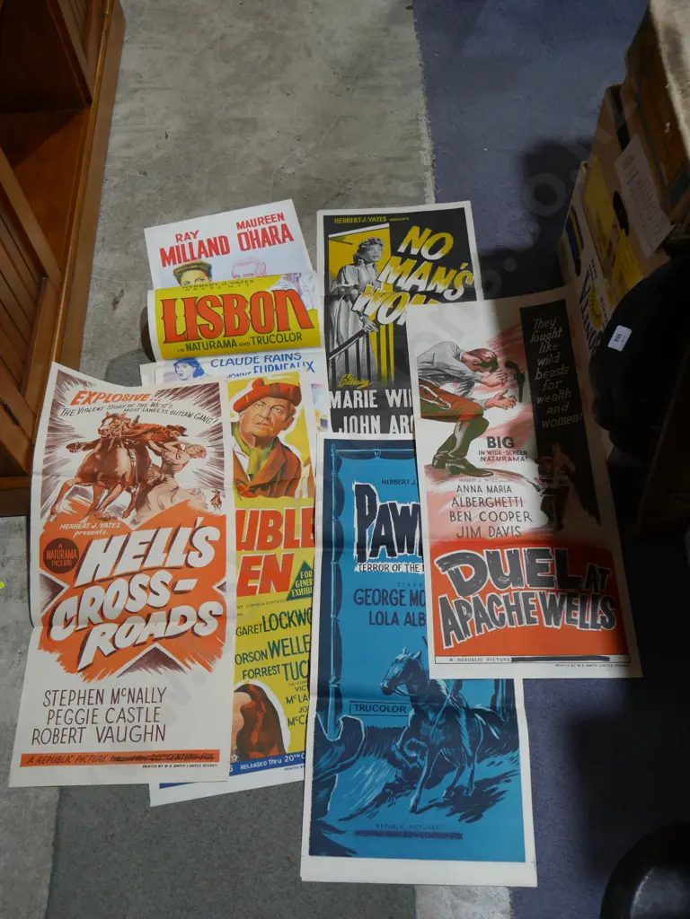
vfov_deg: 60.0
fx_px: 797
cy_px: 460
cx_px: 345
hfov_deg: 46.8
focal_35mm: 30
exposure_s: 1/80
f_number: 3.6
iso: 200
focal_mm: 15
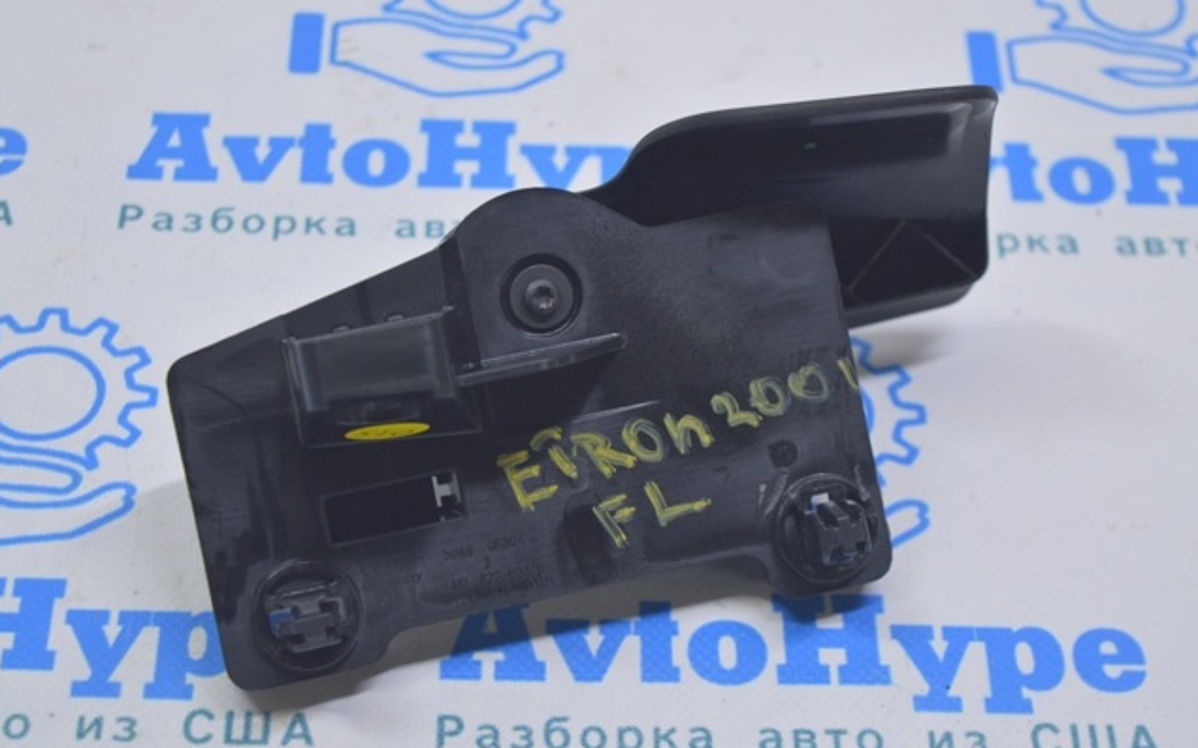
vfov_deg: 15.4
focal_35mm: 85
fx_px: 2758
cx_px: 597
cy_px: 366
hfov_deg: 24.5
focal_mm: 55
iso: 400
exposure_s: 1/20
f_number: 5.6
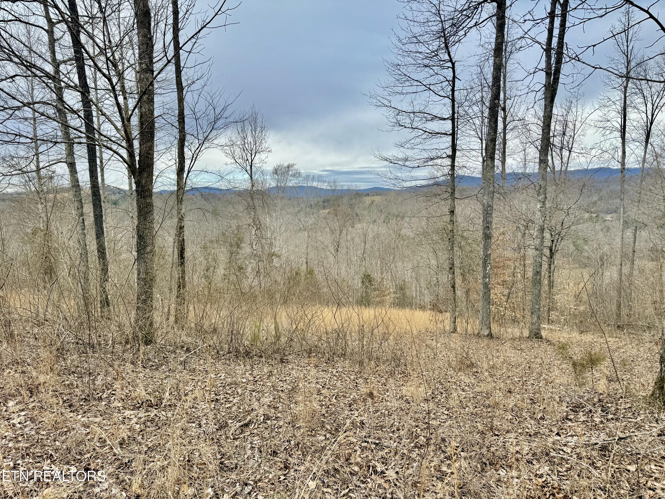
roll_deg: +1.2
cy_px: 250
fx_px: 461
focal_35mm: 24
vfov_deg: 56.8
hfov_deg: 71.6
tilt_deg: -4.7
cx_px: 332
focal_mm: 6.76
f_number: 1.78
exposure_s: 1/2232
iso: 80
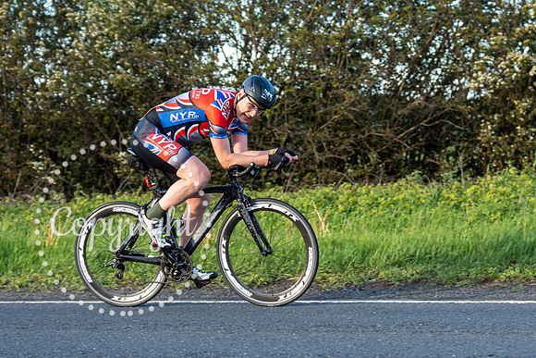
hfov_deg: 18.4
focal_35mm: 111
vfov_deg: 12.3
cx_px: 319
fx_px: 1657
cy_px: 146
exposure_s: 1/1000
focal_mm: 91
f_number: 3.5
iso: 800
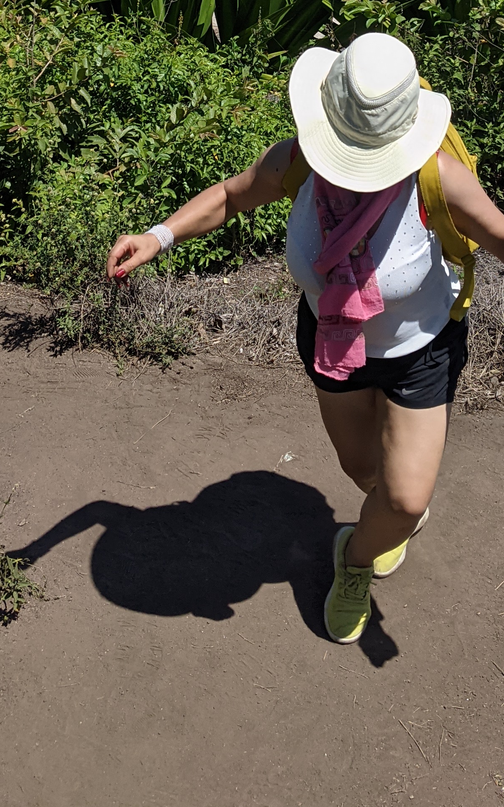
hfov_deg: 21.6
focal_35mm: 60
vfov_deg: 31.2
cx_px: 337
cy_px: -18
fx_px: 1319
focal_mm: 4.44
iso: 56
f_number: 1.8
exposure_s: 1/3906
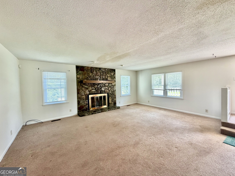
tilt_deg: -1.9
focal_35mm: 14
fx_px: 95
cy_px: 88
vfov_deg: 85.7
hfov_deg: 102.1
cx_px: 118
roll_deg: +1.2
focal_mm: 2.22
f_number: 2.2
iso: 320
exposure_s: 1/121
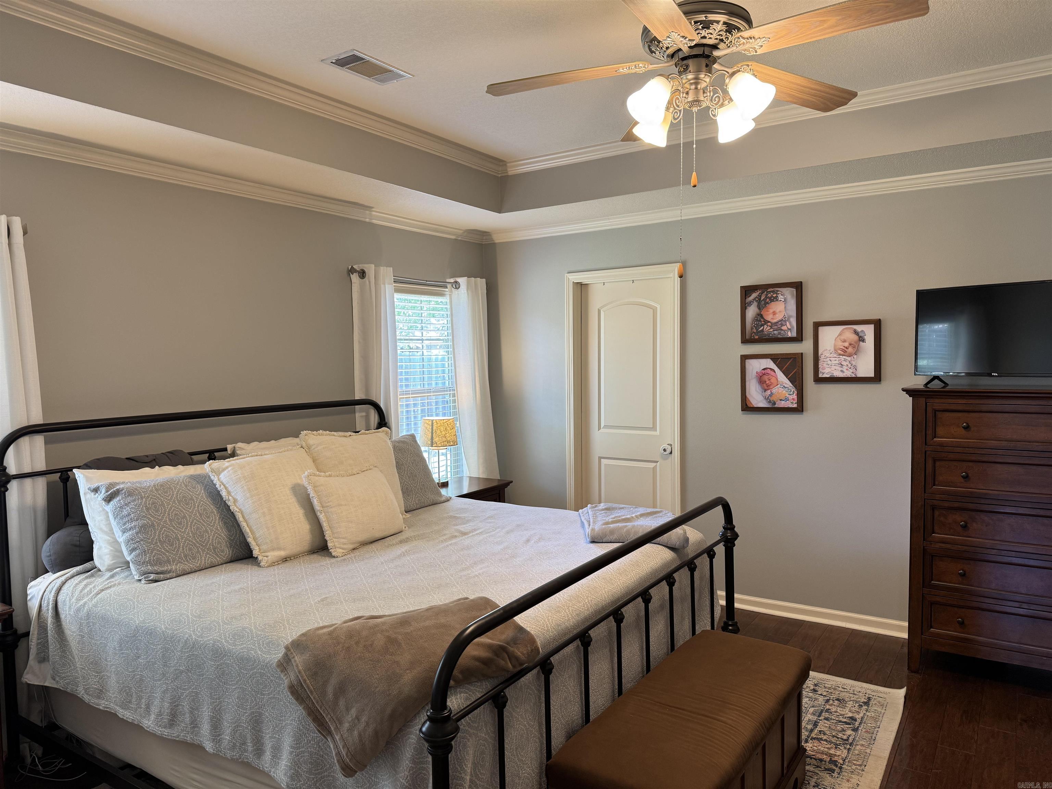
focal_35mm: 24
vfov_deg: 56.8
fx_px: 729
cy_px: 394
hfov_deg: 71.6
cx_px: 526
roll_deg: +0.1
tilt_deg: -3.9
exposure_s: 1/60
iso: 125
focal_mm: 6.76
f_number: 1.78
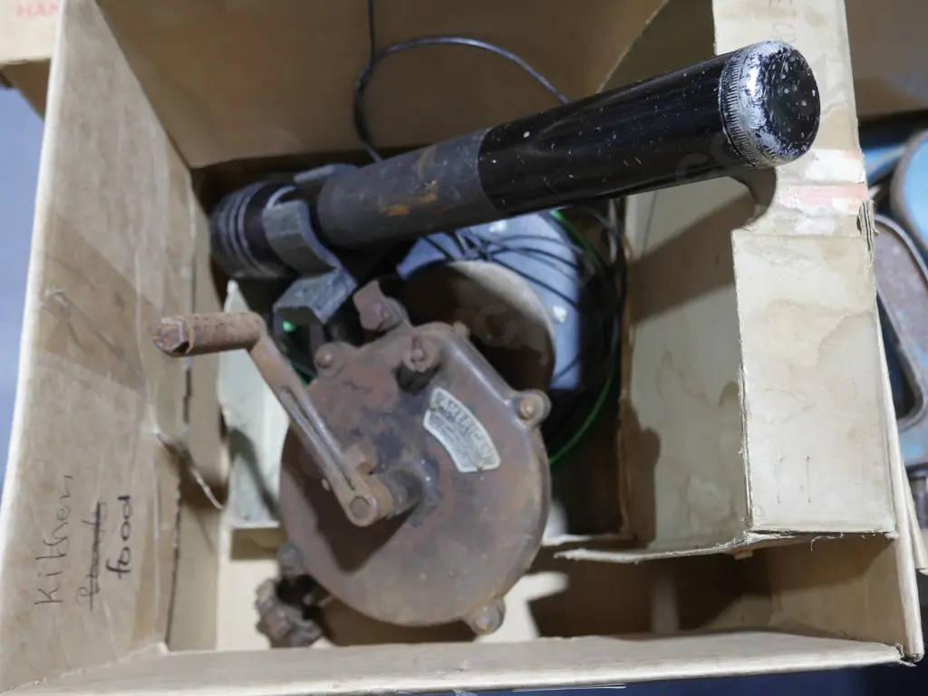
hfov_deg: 49.0
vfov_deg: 37.7
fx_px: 1019
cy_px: 348
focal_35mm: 38
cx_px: 464
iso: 640
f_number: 4.1
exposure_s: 1/60
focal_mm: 19
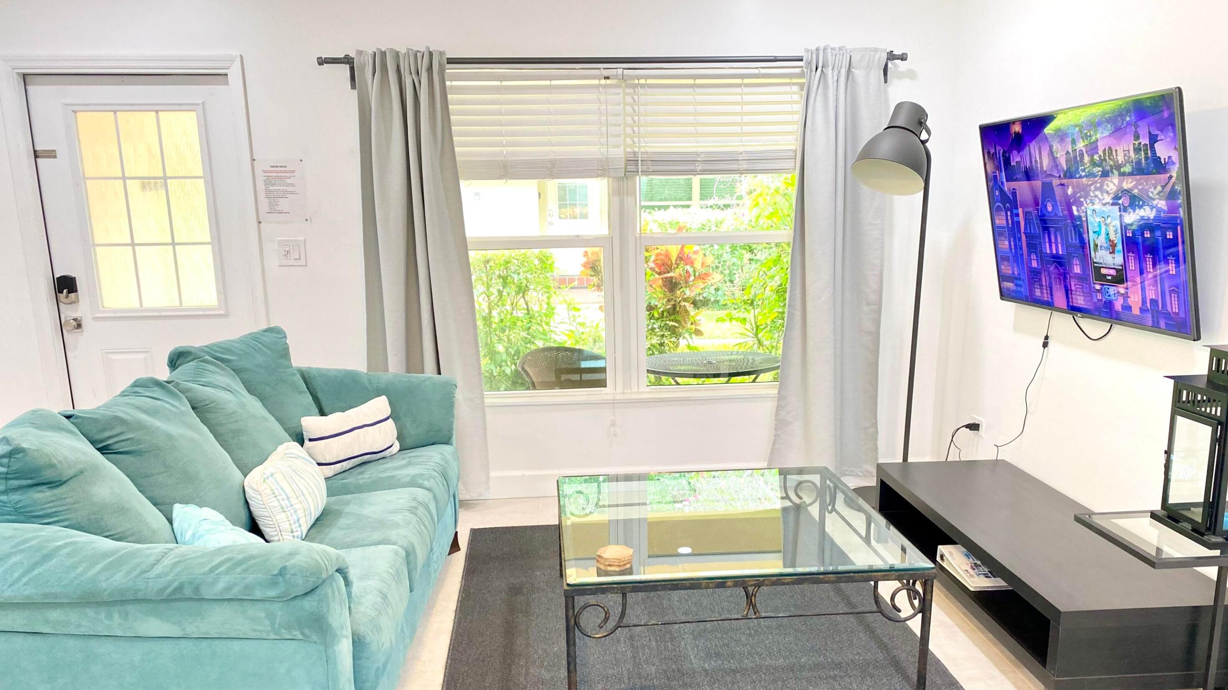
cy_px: 436
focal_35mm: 29
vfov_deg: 39.9
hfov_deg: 66.1
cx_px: 628
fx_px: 944
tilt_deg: -15.0
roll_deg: +0.2
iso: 160
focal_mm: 4.25
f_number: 1.8
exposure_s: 1/60
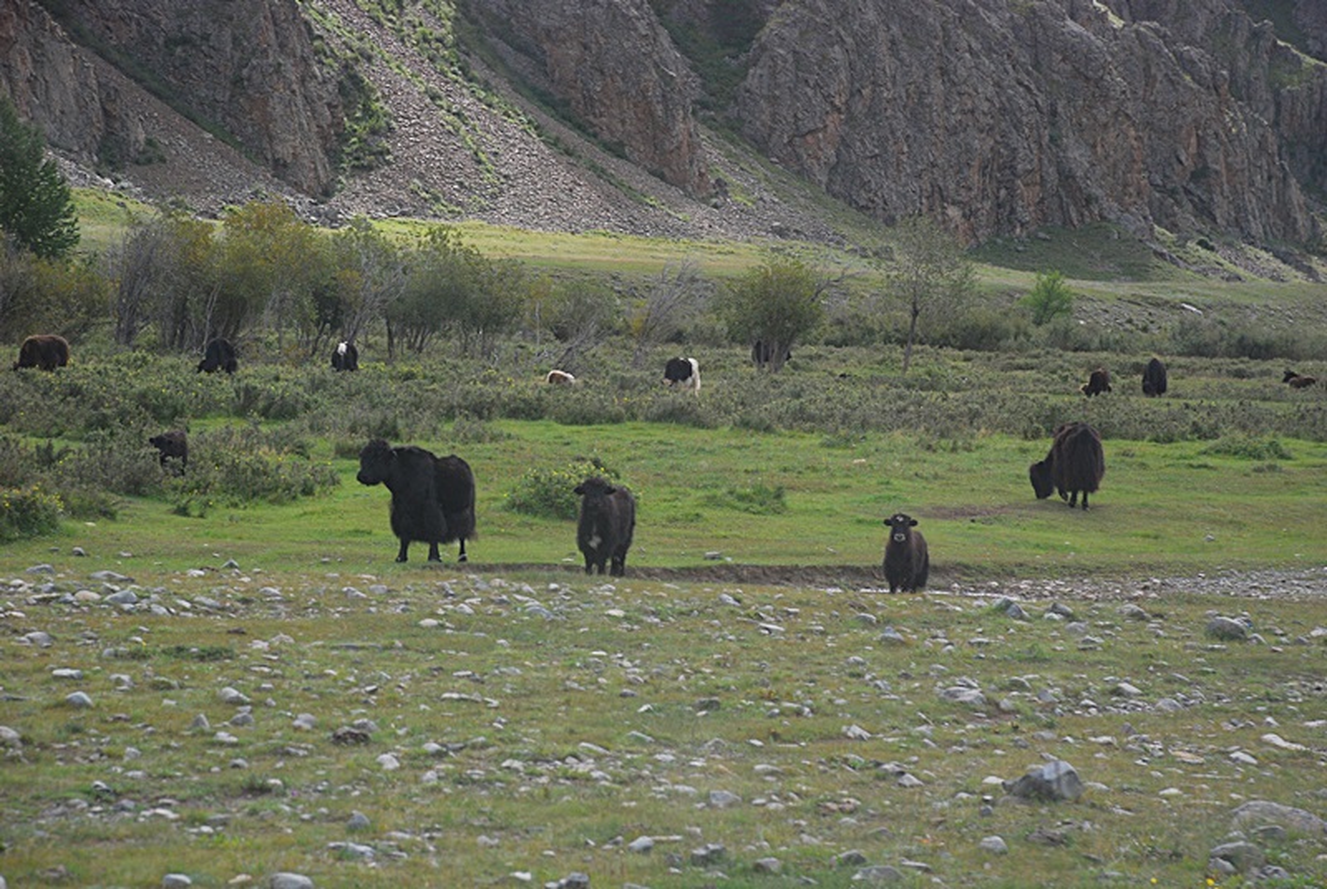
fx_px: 4430
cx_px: 664
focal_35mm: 120
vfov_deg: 11.5
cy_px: 444
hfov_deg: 17.0
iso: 400
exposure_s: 1/640
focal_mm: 80
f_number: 5.6
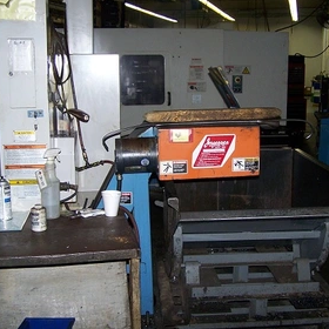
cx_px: 200
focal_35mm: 48
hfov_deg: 35.2
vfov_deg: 35.3
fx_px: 516
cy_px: 157
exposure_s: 1/60
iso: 140
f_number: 2.8
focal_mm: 6.3
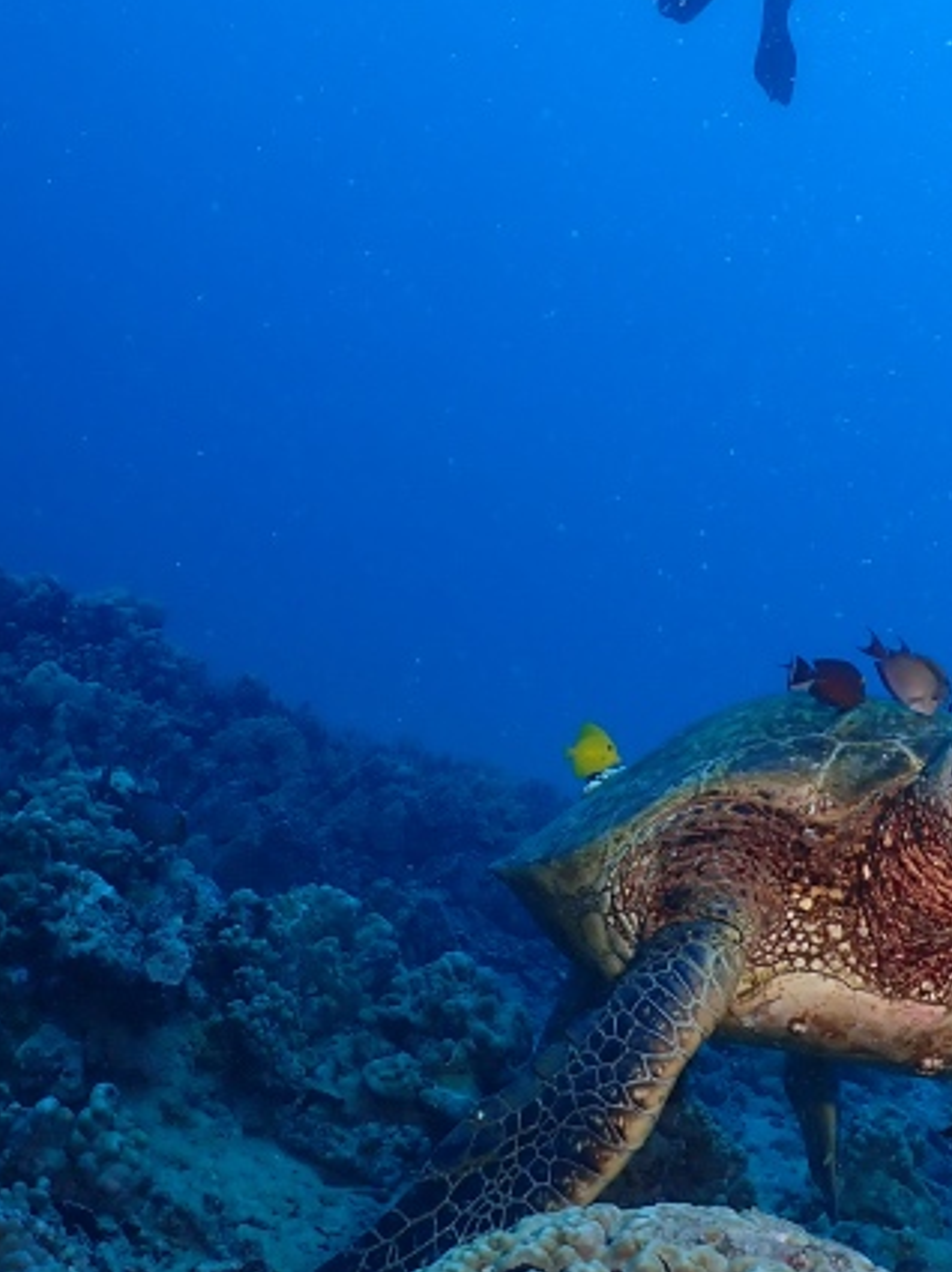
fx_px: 1946
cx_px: 741
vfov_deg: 35.6
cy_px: 365
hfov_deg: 27.0
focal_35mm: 53
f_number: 2.8
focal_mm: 4.5
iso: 100
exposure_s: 1/400
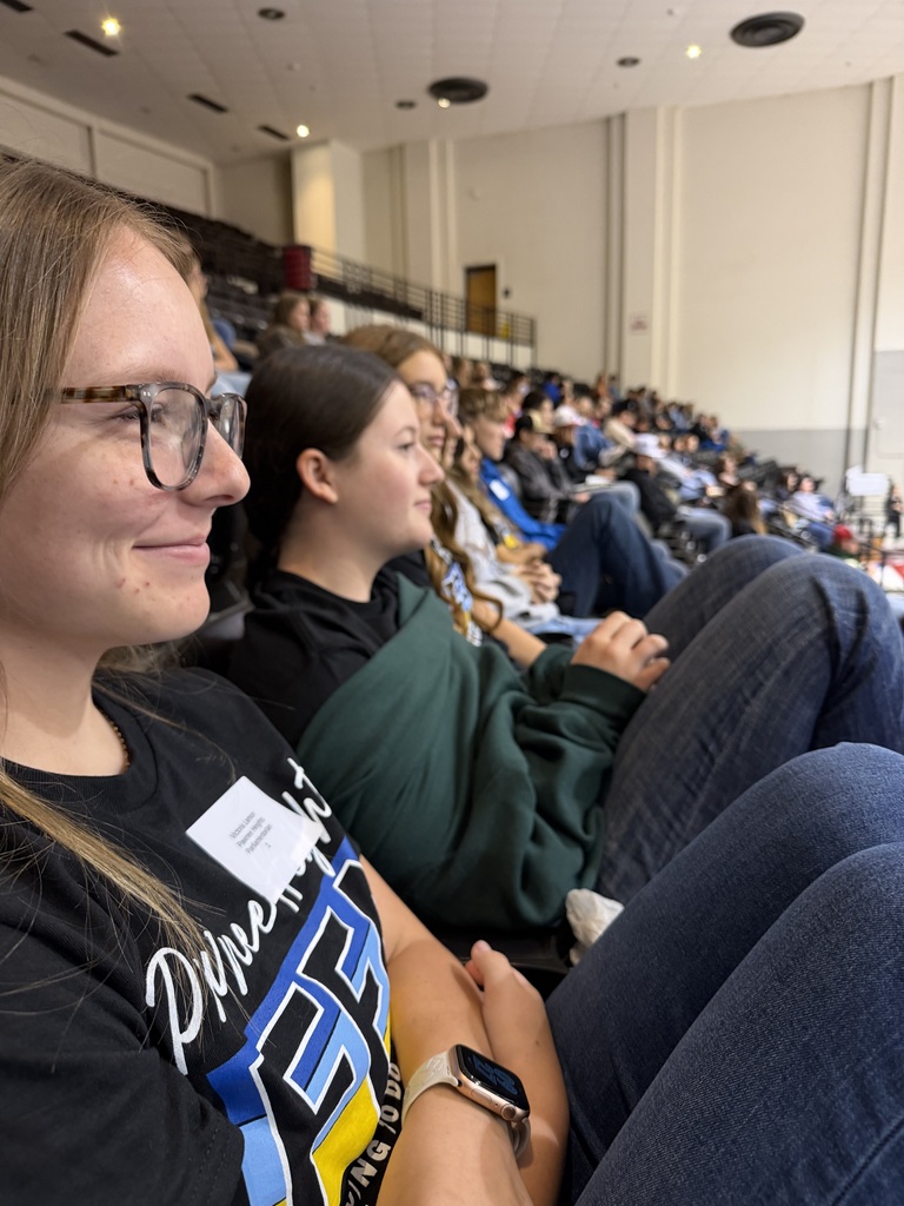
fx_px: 836
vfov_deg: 71.6
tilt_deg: -11.6
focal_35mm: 24
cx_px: 452
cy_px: 603
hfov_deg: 56.8
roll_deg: +1.6
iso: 400
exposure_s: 1/60
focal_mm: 6.76
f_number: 1.78
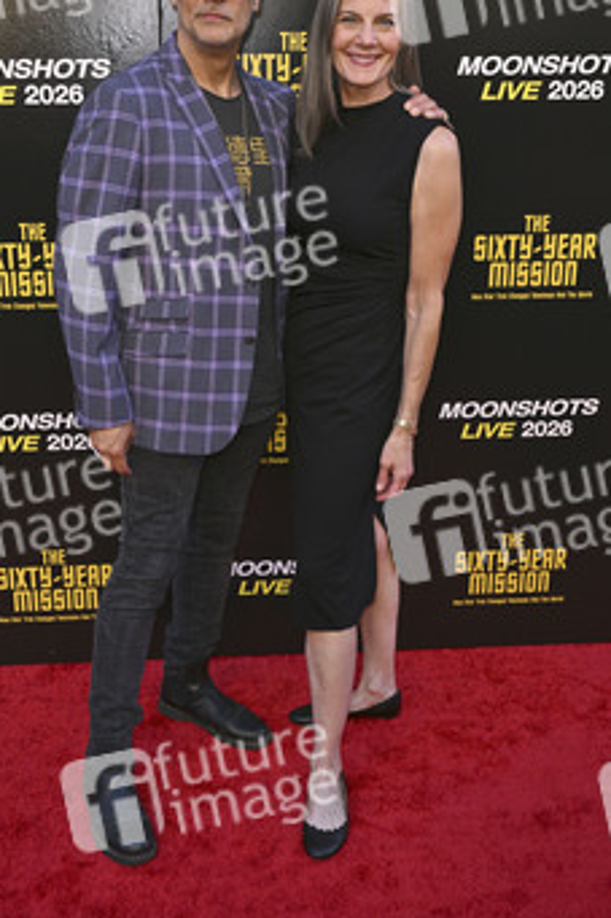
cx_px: 277
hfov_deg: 32.6
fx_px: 1045
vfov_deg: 47.3
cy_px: 385
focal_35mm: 41
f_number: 7.1
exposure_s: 1/250
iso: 400
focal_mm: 35
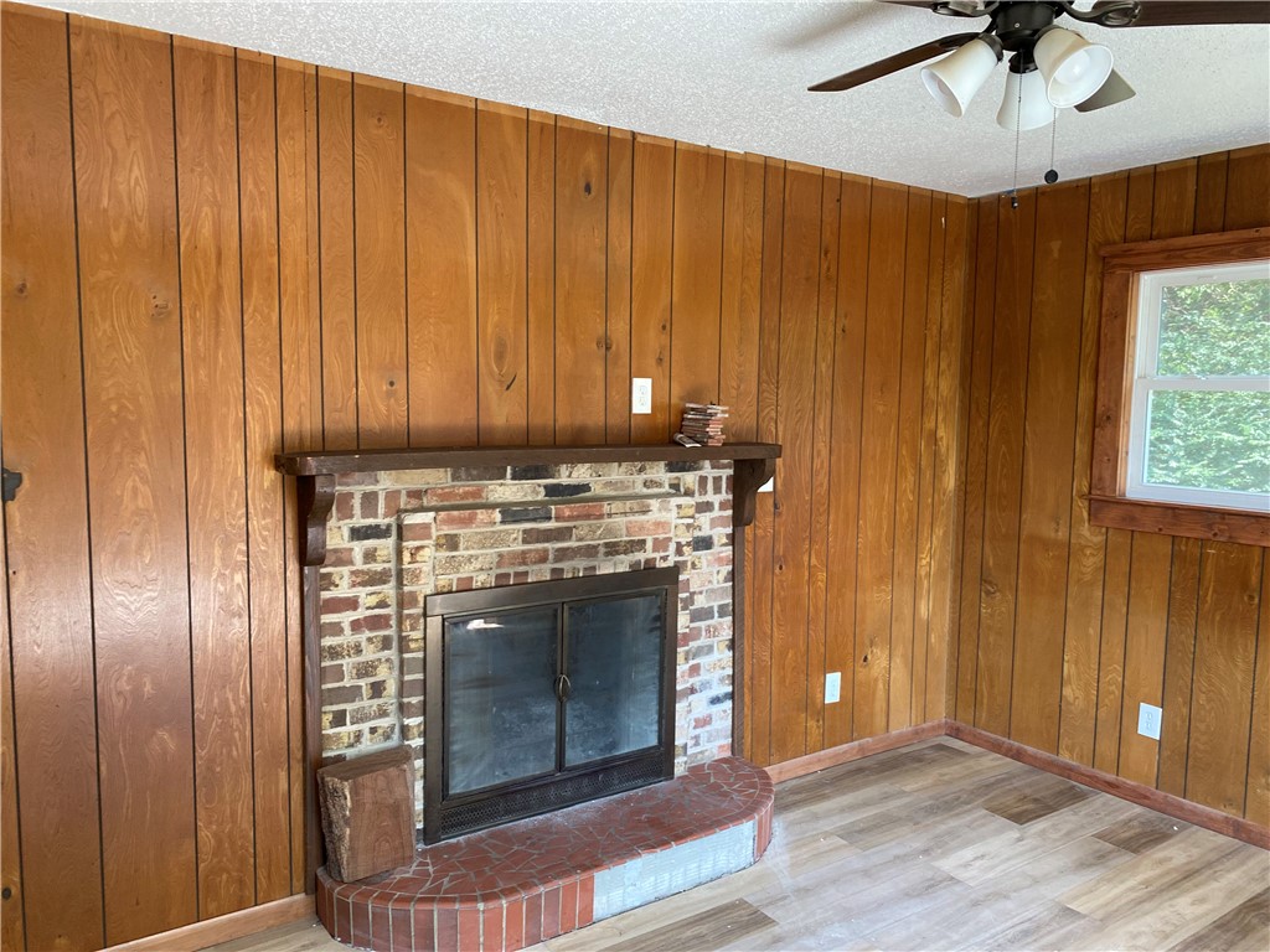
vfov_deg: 53.1
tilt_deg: -5.6
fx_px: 954
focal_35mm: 26
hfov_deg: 67.3
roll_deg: -0.9
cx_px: 635
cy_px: 476
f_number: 1.8
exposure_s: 1/100
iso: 125
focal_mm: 4.25
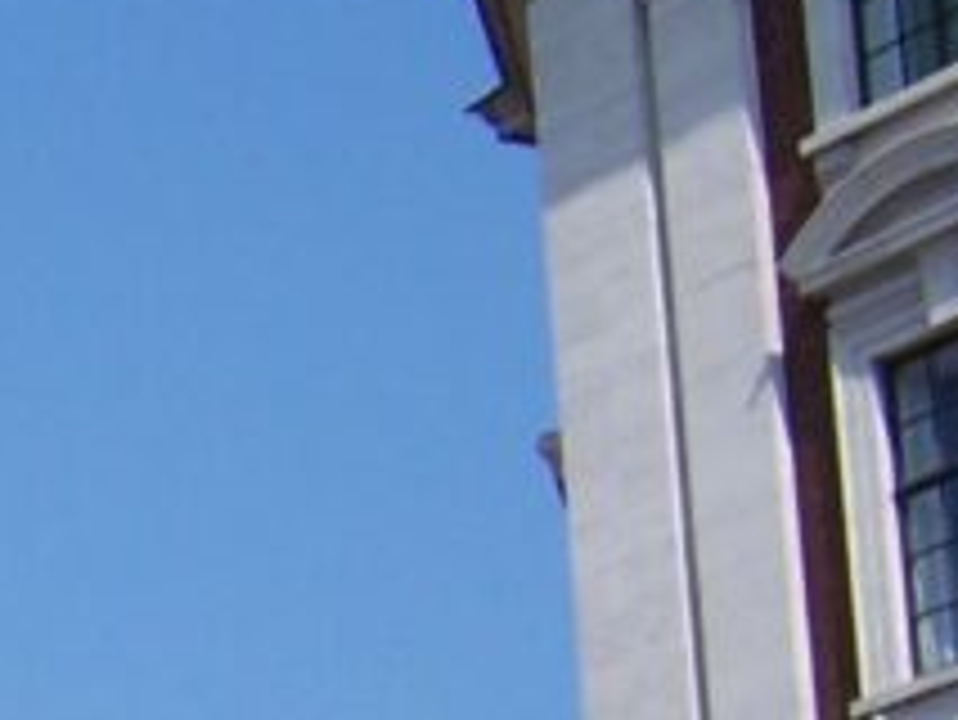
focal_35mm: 192
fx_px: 5317
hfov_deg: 9.4
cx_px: -1169
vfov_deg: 7.6
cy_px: 1156
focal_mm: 6.7
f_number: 4
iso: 80
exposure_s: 1/1000
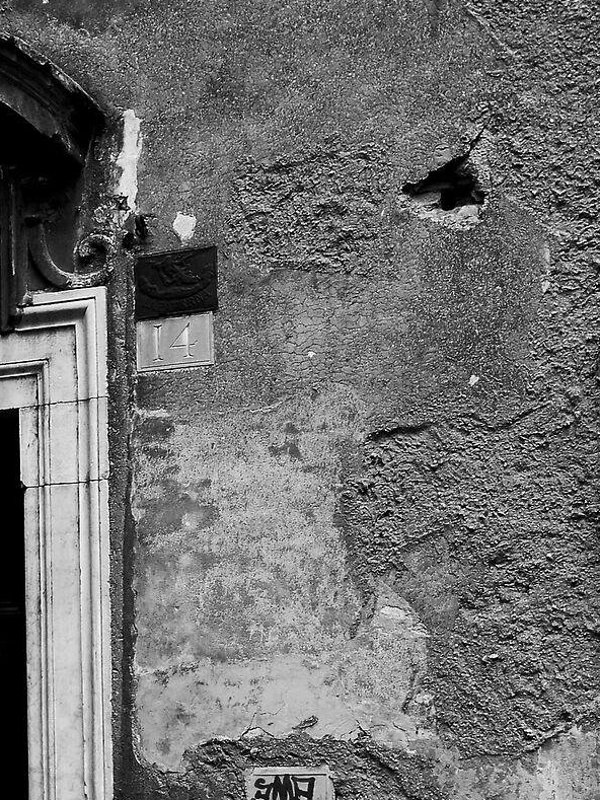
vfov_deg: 26.6
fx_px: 1687
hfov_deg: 19.1
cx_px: -109
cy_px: 489
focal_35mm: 73
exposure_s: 1/60
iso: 250
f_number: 3.5
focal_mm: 12
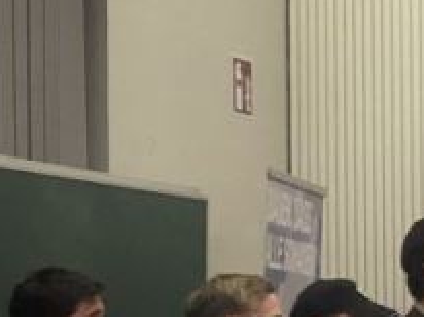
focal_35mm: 218
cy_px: 469
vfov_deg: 6.7
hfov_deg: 8.9
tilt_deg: -1.8
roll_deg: -0.7
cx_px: -171
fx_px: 2667
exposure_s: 1/17
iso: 64
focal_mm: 3.99
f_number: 1.8
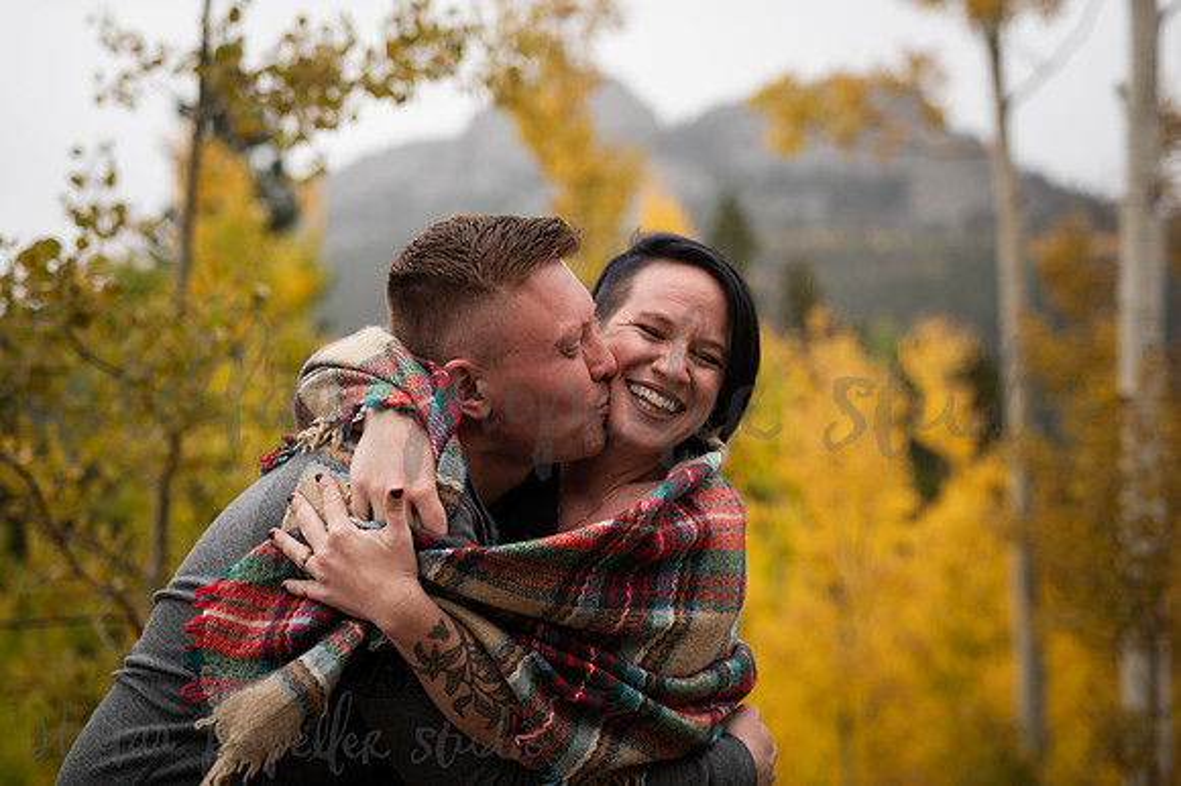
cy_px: 393
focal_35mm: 50
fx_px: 1639
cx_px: 590
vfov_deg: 27.0
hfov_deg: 39.6
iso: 160
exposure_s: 1/200
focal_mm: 50
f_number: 2.5
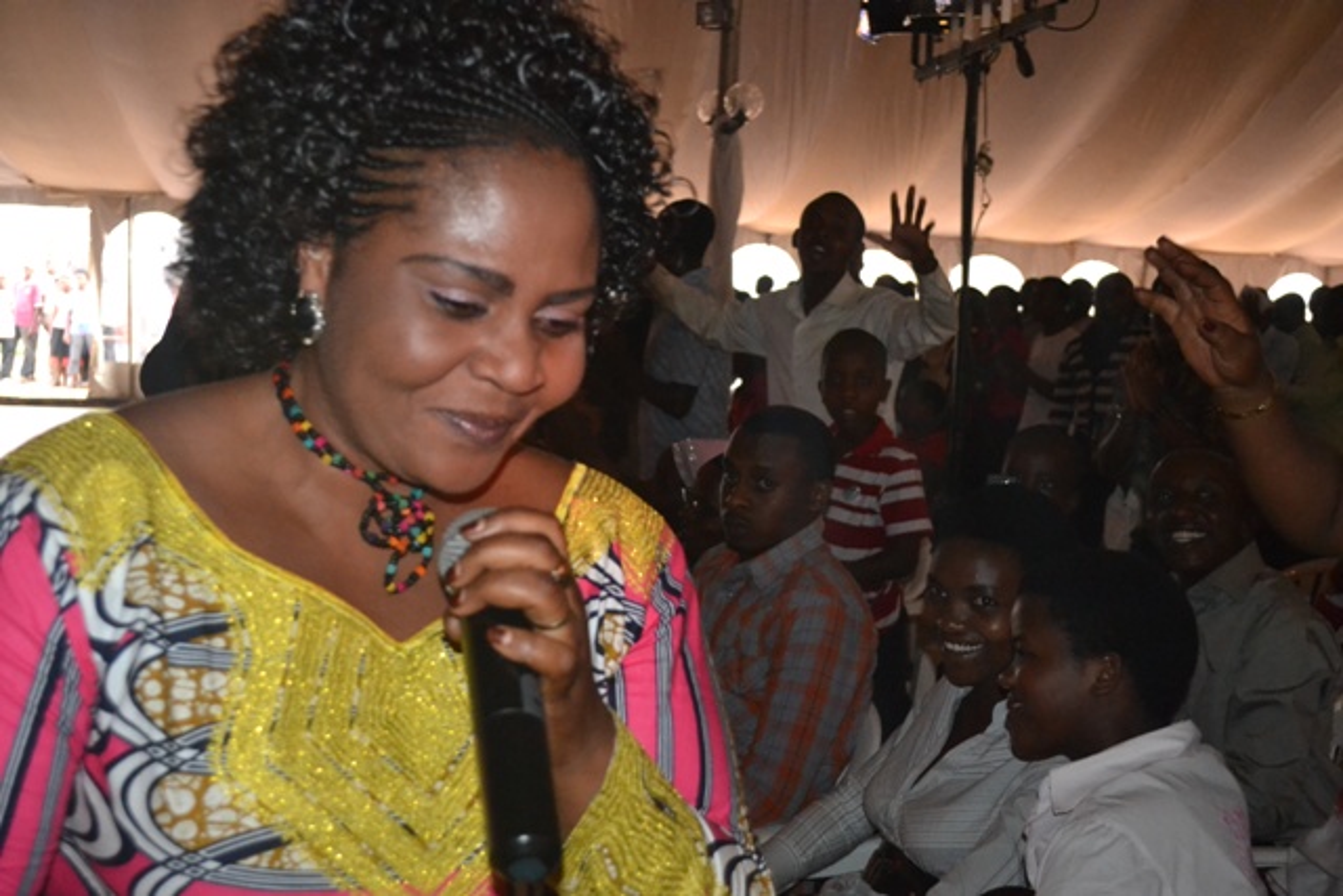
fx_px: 1679
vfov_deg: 29.9
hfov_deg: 43.6
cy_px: 448
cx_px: 672
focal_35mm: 45
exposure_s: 1/60
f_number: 4.5
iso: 3200
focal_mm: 30
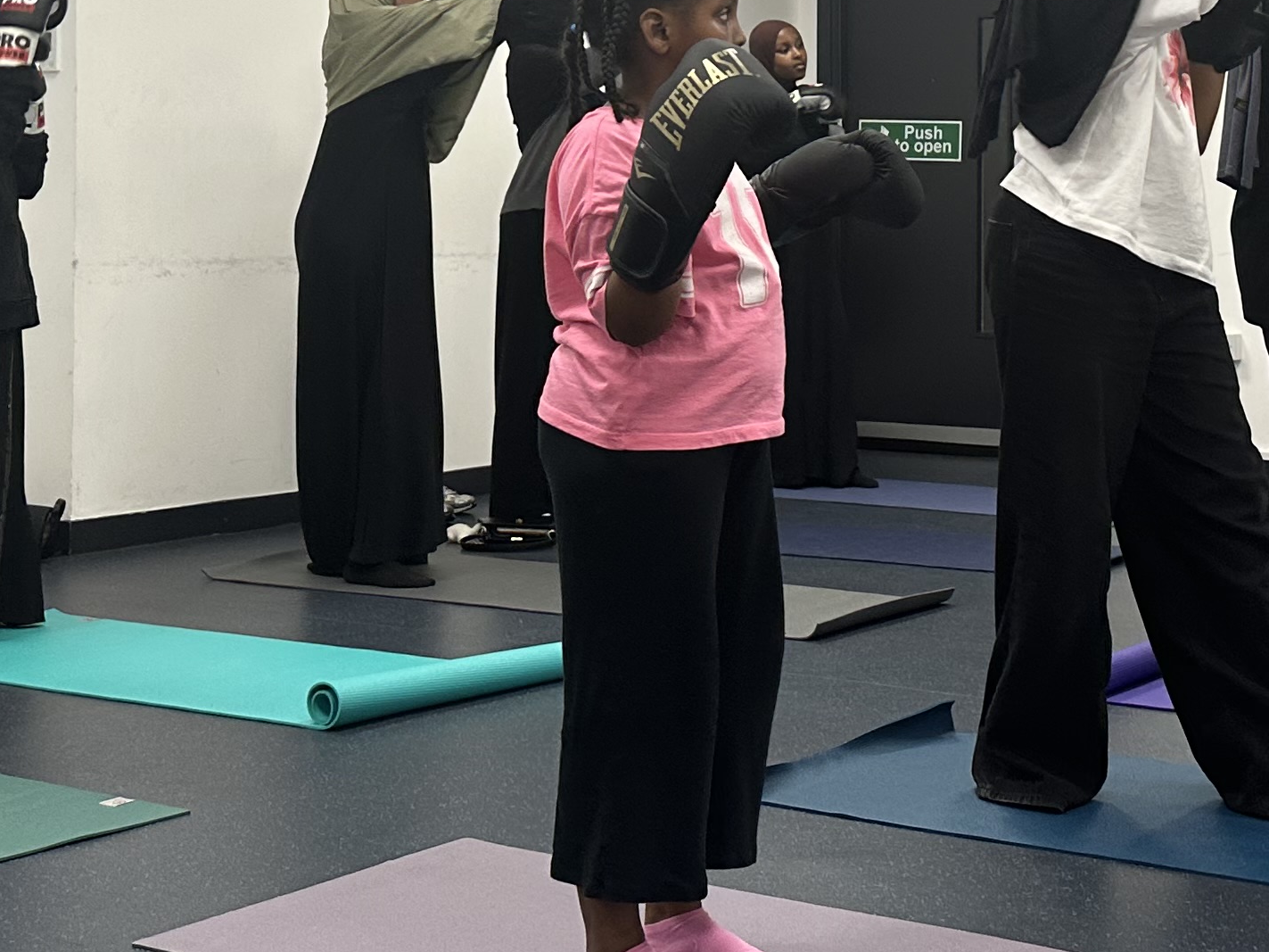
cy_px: 179
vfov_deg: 21.3
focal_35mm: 68
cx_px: 784
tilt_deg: +1.9
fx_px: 2493
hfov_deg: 28.5
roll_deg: +0.6
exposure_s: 1/100
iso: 160
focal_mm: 6.86
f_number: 1.78
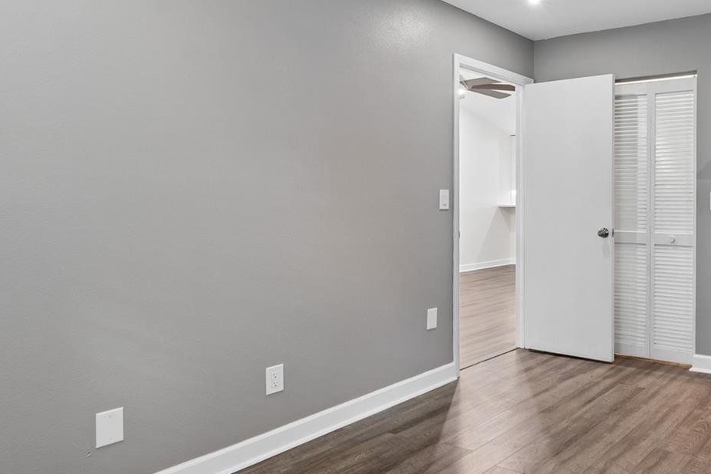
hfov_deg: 61.9
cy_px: 181
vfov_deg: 49.1
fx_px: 513
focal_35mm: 26
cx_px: 596
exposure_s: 1/2.5
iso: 100
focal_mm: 10
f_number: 7.1
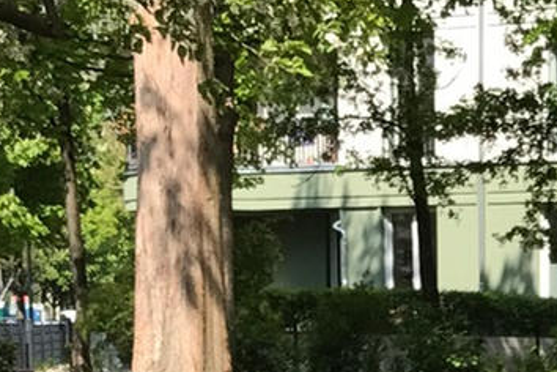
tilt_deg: -10.7
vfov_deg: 8.2
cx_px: 644
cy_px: 787
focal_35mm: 158
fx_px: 2444
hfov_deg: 12.7
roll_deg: -1.0
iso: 20
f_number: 1.8
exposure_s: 1/1041
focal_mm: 3.99
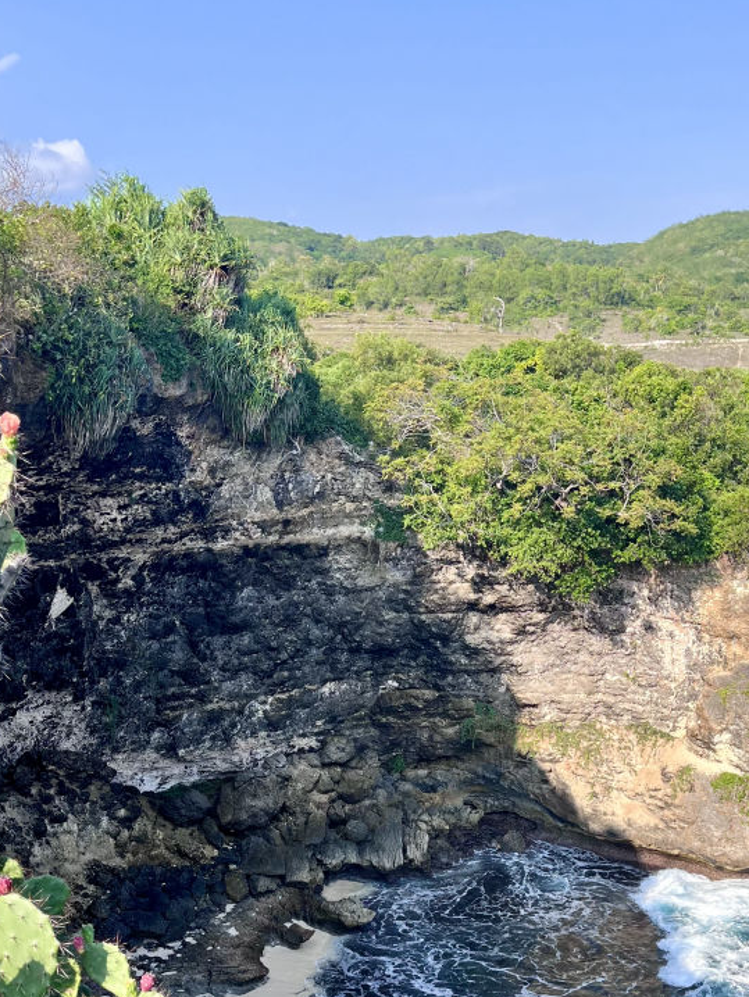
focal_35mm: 43
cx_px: 479
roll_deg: +1.4
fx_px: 1240
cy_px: 762
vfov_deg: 42.3
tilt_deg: -17.1
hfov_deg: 33.4
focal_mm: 5.1
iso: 50
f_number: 1.6
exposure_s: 1/1422
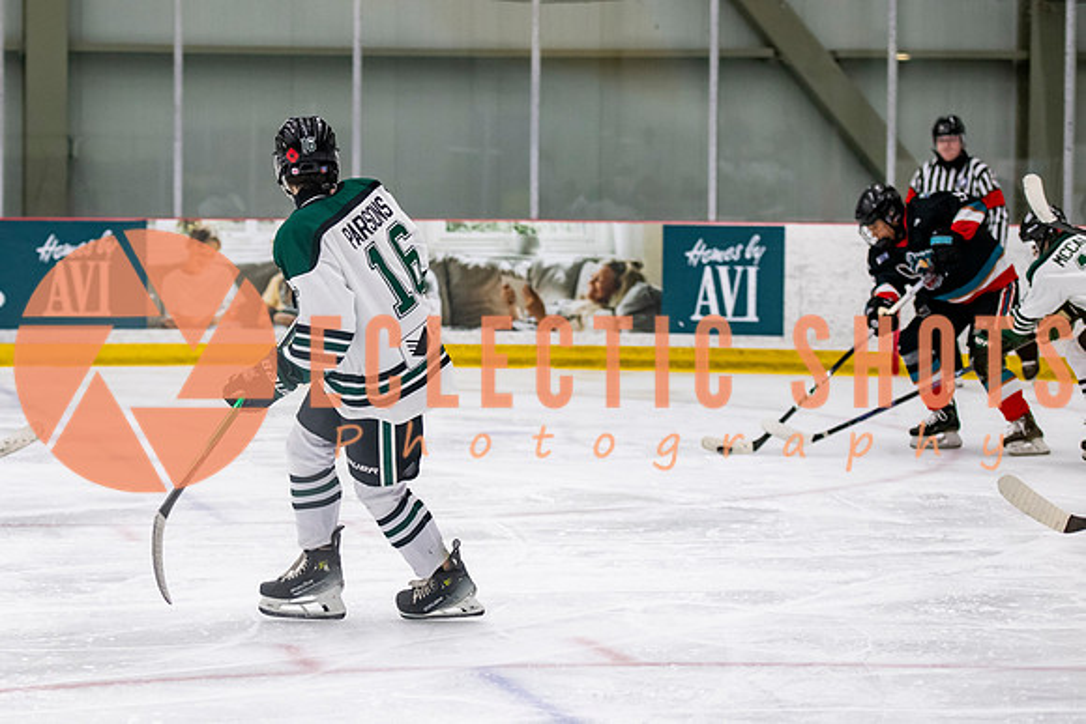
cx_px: 379
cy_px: 362
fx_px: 3873
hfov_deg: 15.9
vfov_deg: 10.7
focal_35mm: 128
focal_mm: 85
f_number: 3.2
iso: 2000
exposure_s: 1/640
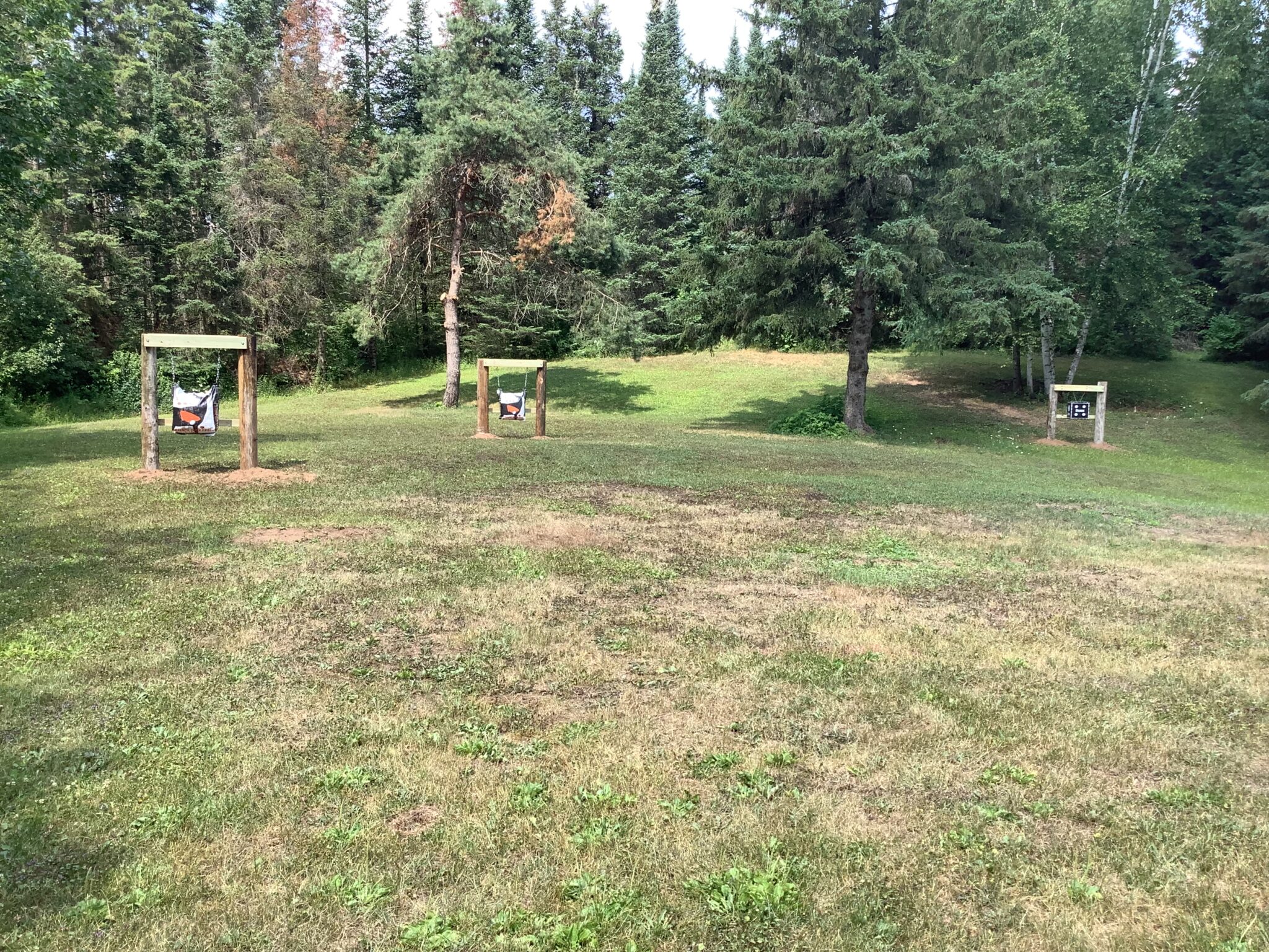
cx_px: 634
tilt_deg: -6.9
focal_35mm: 31
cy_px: 476
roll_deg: -0.4
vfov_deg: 45.4
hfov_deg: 58.4
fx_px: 1136
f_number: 2.4
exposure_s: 1/331
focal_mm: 3.3
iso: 25
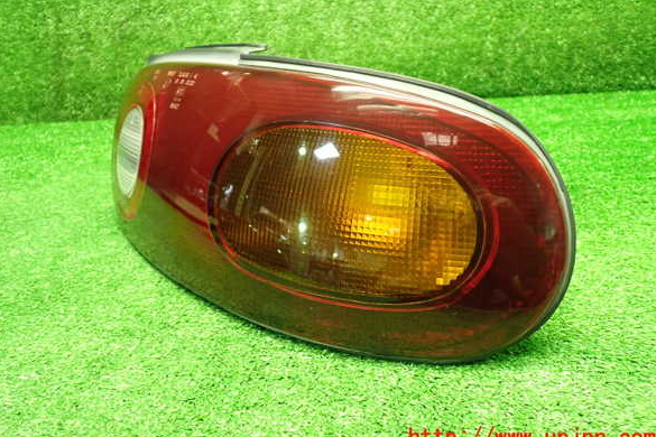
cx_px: 325
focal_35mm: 32
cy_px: 201
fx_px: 583
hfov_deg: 58.7
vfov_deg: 41.1
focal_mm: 5.4
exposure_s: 1/30
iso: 640
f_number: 2.3
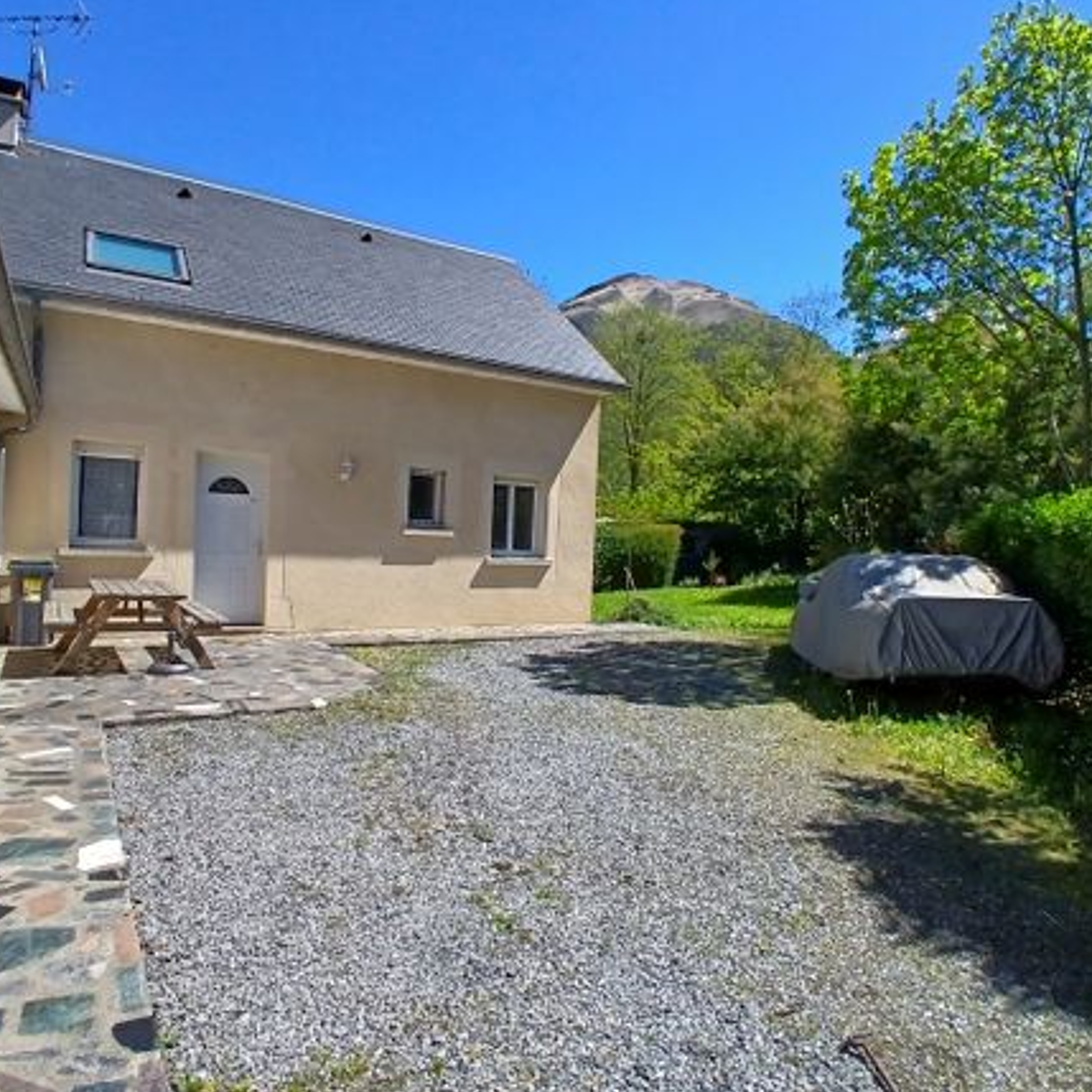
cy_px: 547
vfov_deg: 72.1
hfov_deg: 72.1
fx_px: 749
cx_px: 524
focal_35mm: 21
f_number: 2.2
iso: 50
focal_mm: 1.4
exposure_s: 1/1362
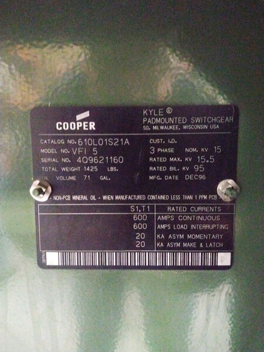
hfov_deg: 66.0
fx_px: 203
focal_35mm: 20
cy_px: 176
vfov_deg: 81.7
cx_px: 132
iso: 6384
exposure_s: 1/15
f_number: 2
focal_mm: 3.54
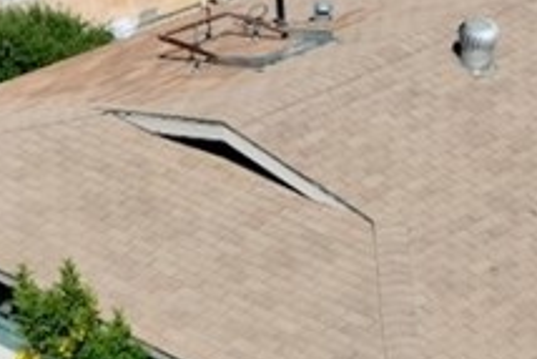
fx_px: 2000
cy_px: 467
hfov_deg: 15.2
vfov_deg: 10.0
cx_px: 401
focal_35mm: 134
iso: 100
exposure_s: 1/800
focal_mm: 10.26
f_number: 6.3
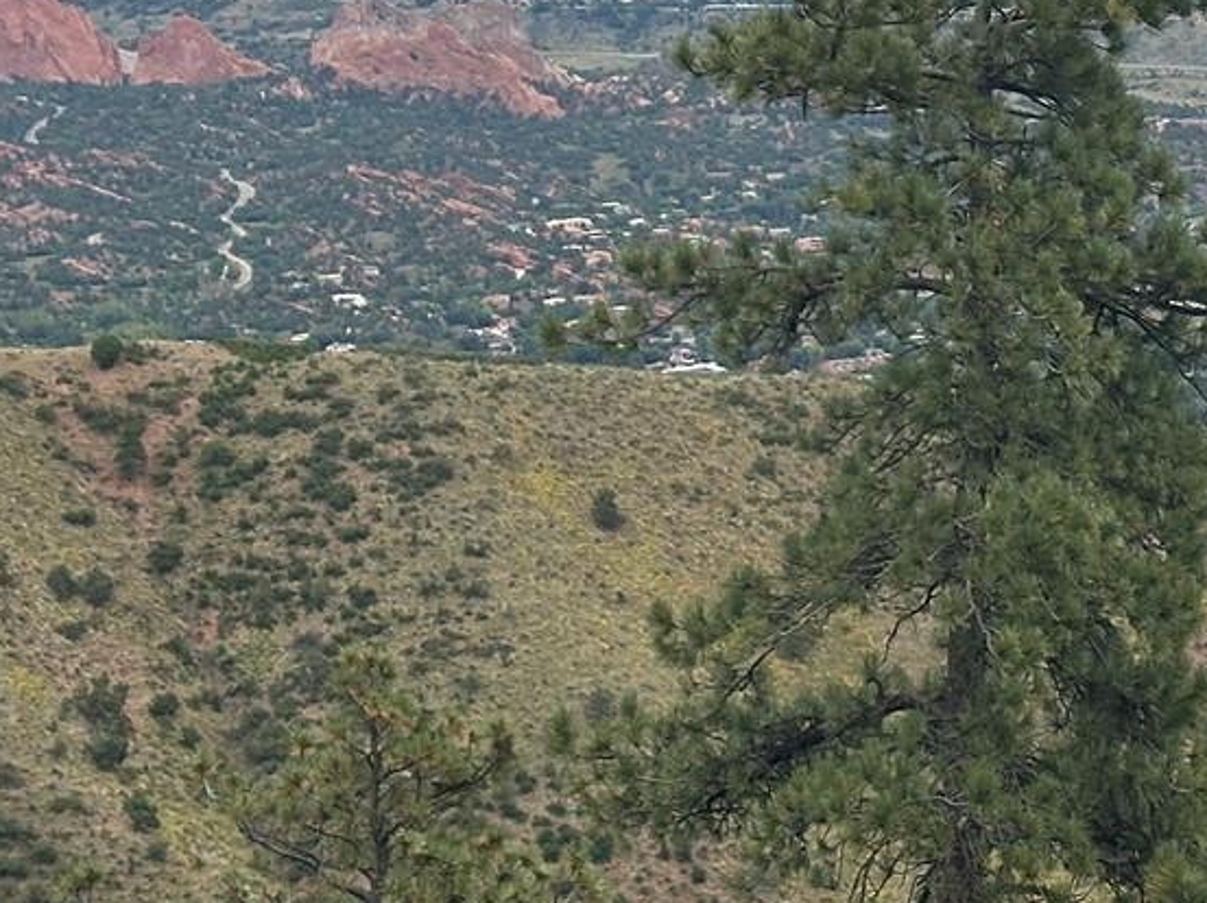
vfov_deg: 10.6
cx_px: 1283
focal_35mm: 139
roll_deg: +1.8
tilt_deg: -2.8
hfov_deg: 13.9
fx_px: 4844
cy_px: 109
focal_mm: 6.86
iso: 64
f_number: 1.78
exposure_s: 1/3257
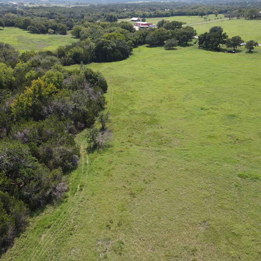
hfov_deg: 55.6
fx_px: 247
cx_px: 132
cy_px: 130
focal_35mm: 29
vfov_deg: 55.6
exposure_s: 1/400
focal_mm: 4.5
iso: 100
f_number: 2.8
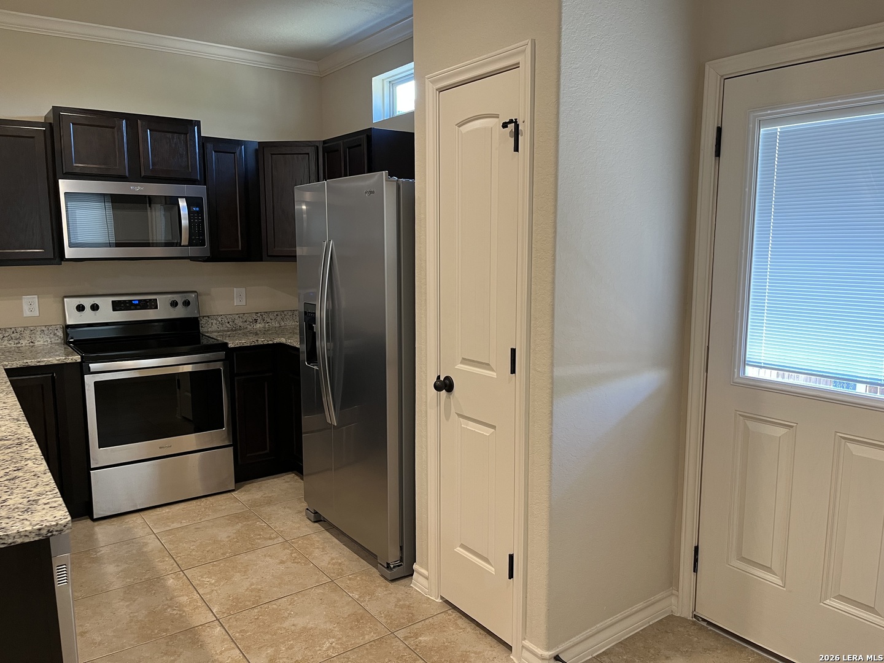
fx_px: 664
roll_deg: +0.9
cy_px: 332
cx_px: 442
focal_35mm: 26
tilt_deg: -9.0
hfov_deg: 67.3
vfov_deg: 53.1
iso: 125
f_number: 1.6
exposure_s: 1/60
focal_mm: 5.1
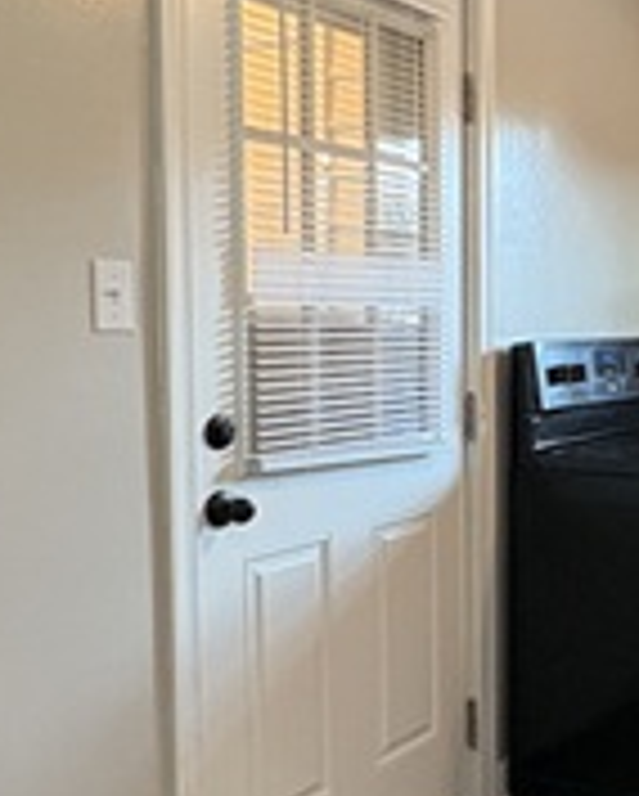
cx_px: 788
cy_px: 407
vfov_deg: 38.0
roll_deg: -1.2
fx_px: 1156
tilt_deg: -4.4
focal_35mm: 49
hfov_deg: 26.9
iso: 250
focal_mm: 2.22
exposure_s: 1/60
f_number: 2.2
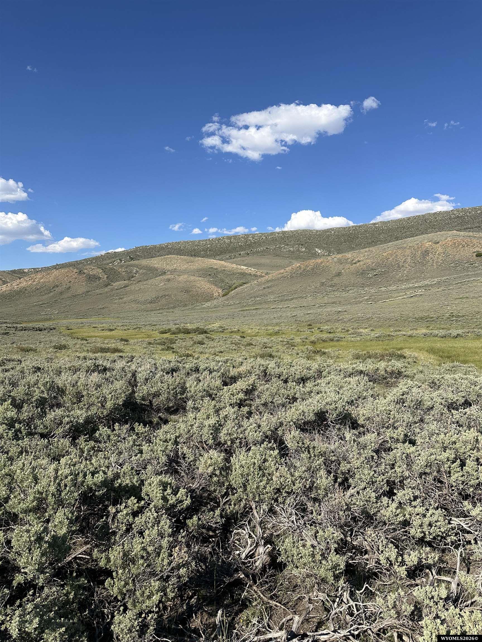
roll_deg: +1.6
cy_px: 321
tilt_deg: -1.4
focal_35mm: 24
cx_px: 241
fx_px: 446
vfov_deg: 71.6
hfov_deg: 56.8
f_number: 1.78
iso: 80
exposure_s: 1/4545
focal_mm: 6.86
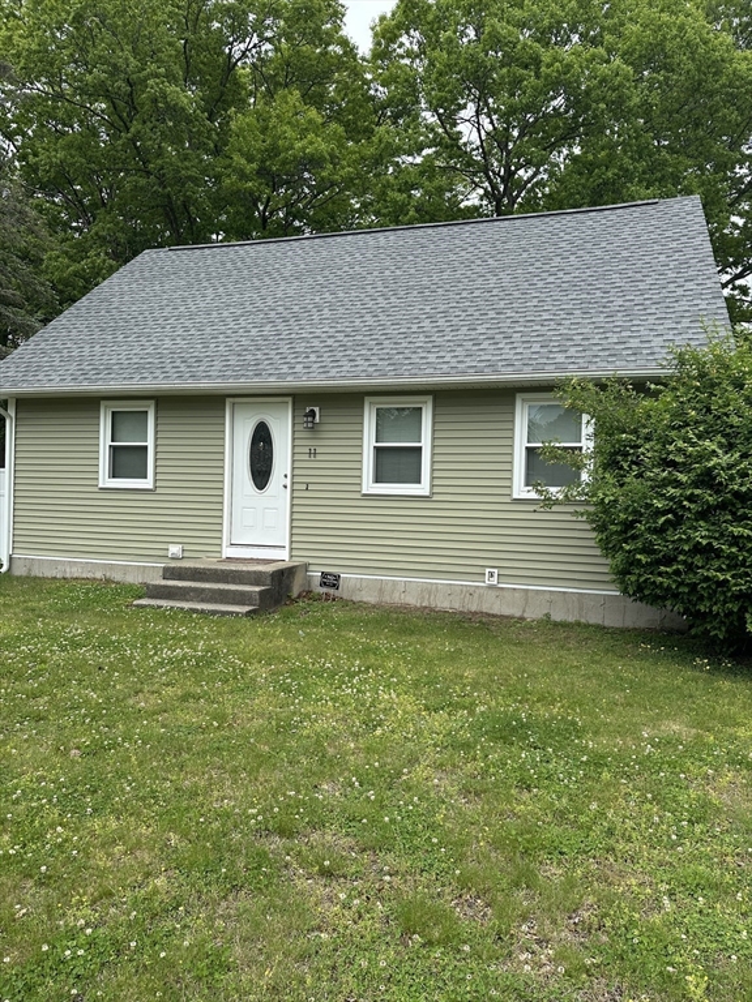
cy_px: 501
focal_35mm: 24
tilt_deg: +0.7
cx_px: 376
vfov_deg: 71.6
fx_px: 695
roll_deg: -1.5
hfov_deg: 56.8
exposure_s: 1/1845
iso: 80
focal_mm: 6.86
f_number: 1.78
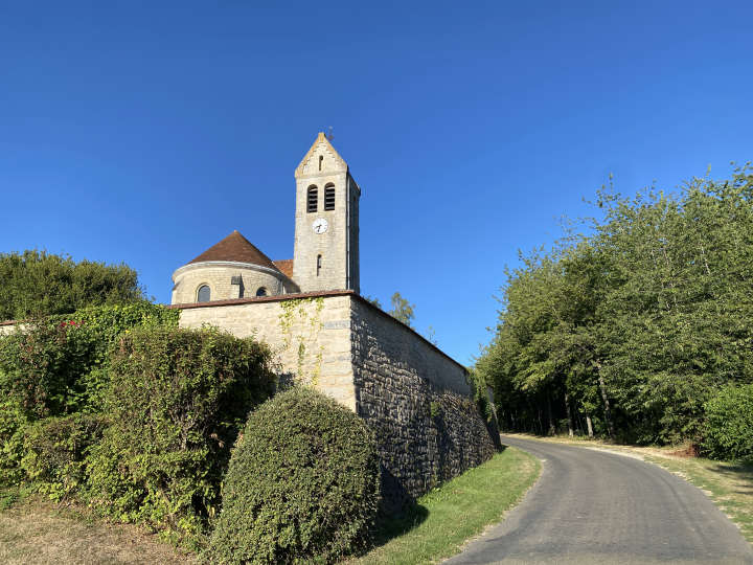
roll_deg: +0.0
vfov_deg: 53.1
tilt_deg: +17.5
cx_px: 376
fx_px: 566
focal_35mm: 26
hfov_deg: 67.3
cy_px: 282
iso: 32
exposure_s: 1/2141
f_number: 1.8
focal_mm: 4.25
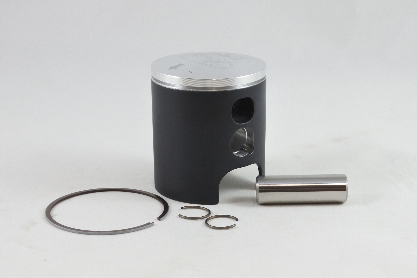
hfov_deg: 42.7
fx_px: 533
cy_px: 139
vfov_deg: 29.2
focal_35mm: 46
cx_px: 208
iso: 500
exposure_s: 1/125
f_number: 4.5
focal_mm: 17.2
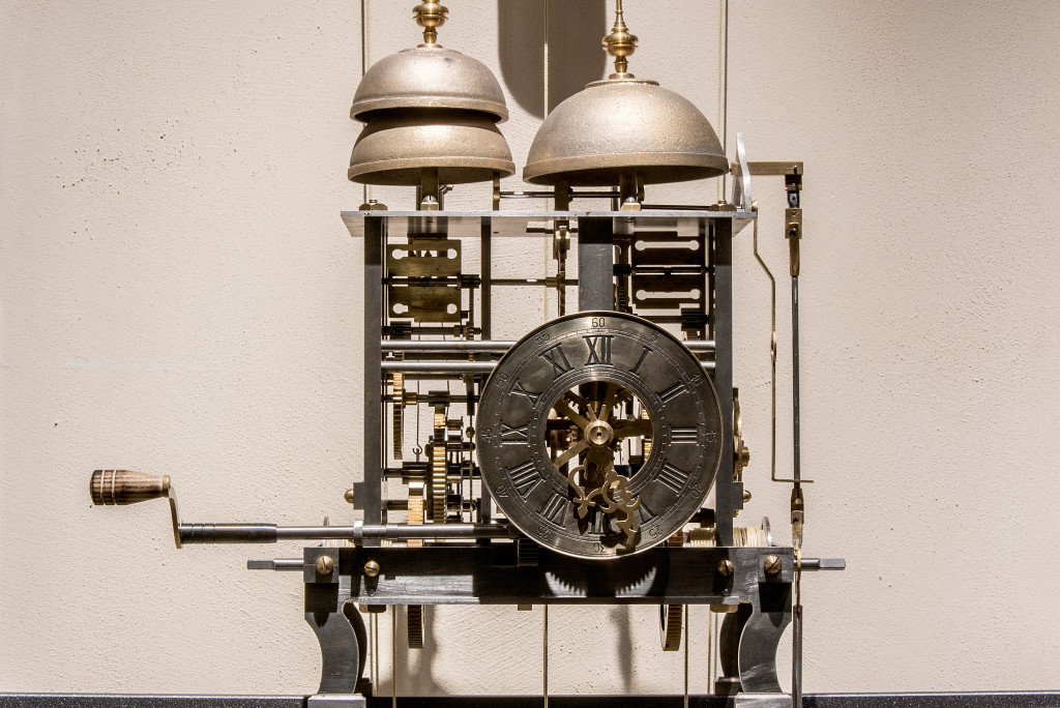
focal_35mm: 75
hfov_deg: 27.0
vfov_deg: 18.2
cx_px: 530
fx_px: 2209
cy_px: 354
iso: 400
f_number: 32
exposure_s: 1/2
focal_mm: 75
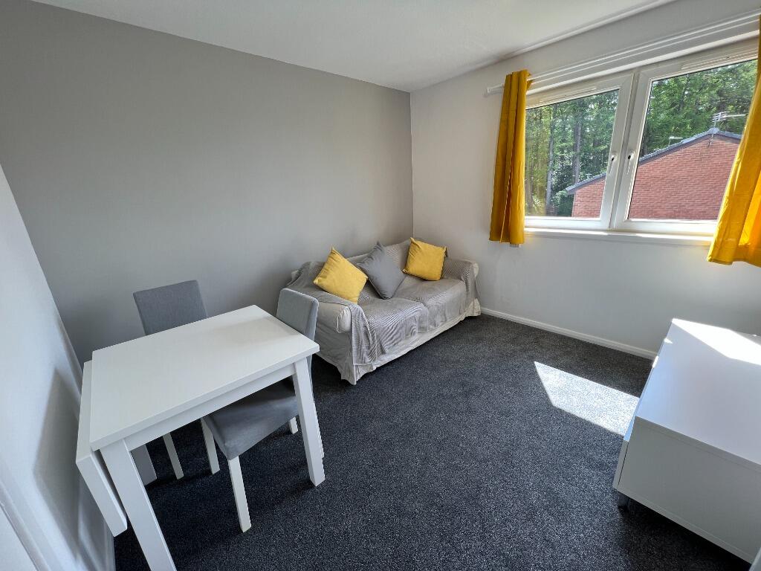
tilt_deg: -18.1
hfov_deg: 106.2
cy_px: 286
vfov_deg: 89.9
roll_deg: +3.1
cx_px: 380
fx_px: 286
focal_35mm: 13
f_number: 1.8
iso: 50
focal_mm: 1.57
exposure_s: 1/100
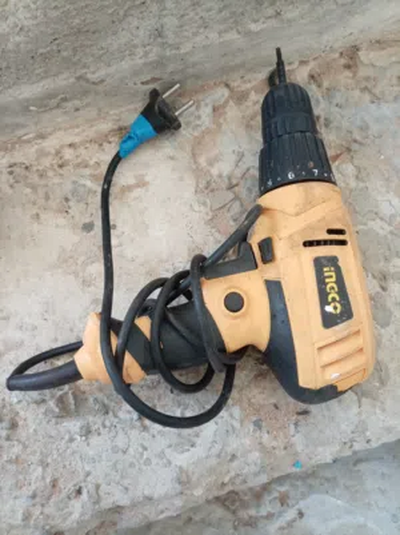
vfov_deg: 69.4
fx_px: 386
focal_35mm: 25
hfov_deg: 54.8
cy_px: 268
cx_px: 200
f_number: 1.8
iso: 250
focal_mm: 4.15
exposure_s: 1/25
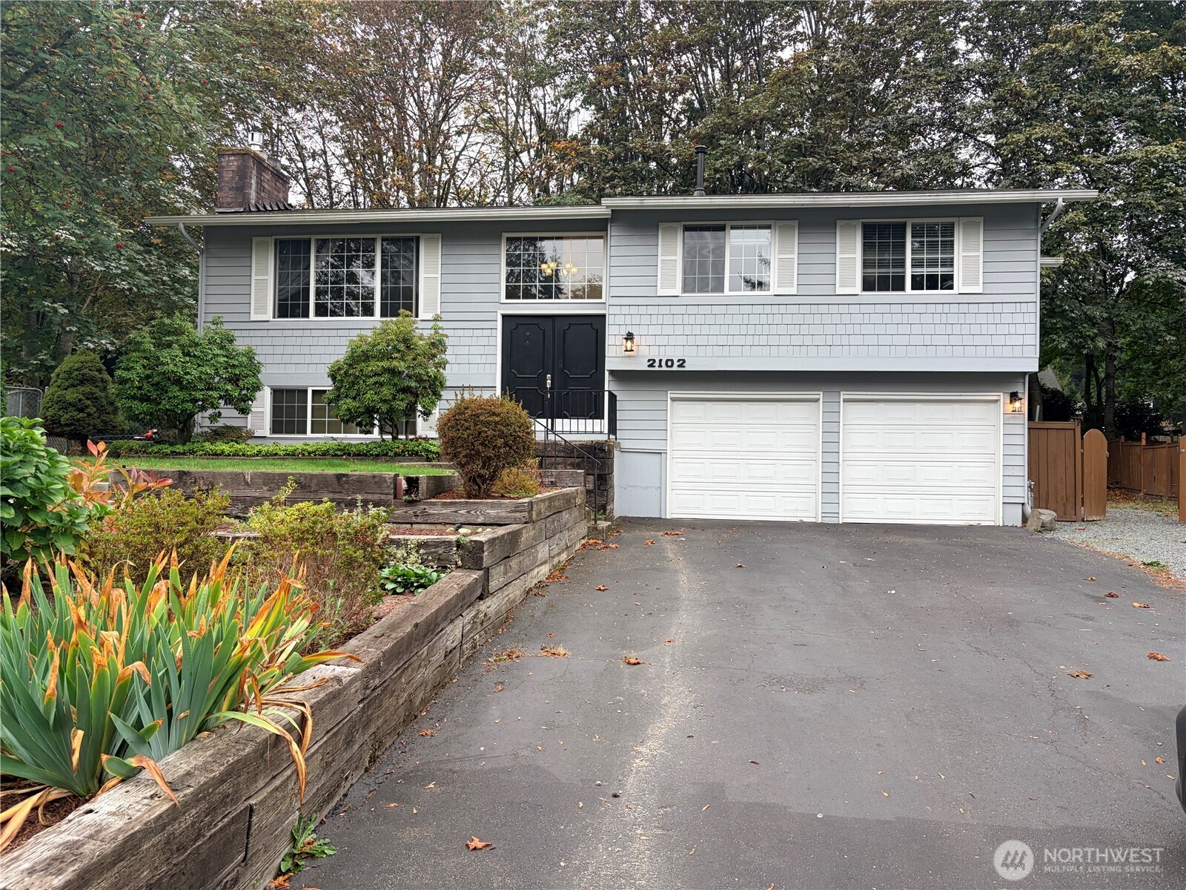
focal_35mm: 26
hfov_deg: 67.3
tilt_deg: +2.1
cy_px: 445
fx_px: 891
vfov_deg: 53.1
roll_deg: -1.0
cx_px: 593
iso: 50
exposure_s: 1/465
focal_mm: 5.96
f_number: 1.6
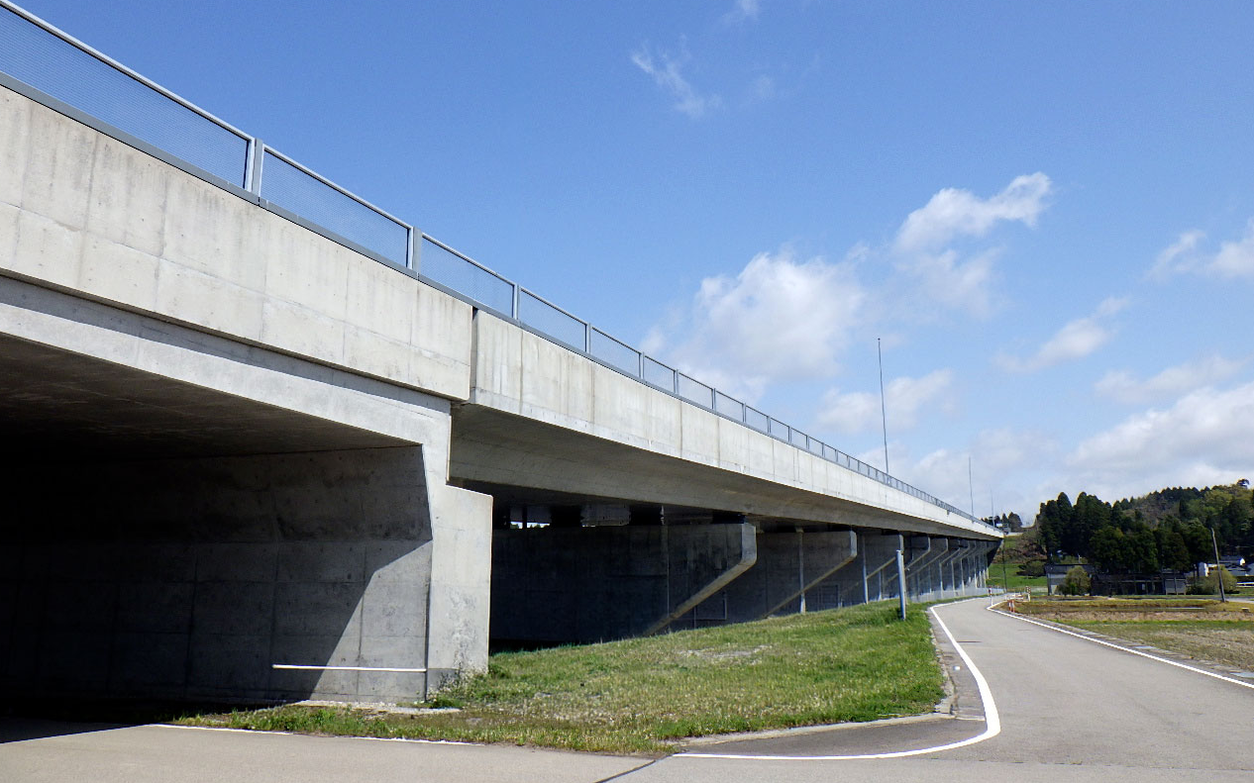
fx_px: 1025
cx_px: 627
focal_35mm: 30
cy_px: 365
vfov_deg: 41.8
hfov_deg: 62.9
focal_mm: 5
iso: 125
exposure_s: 1/1000
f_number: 4.2
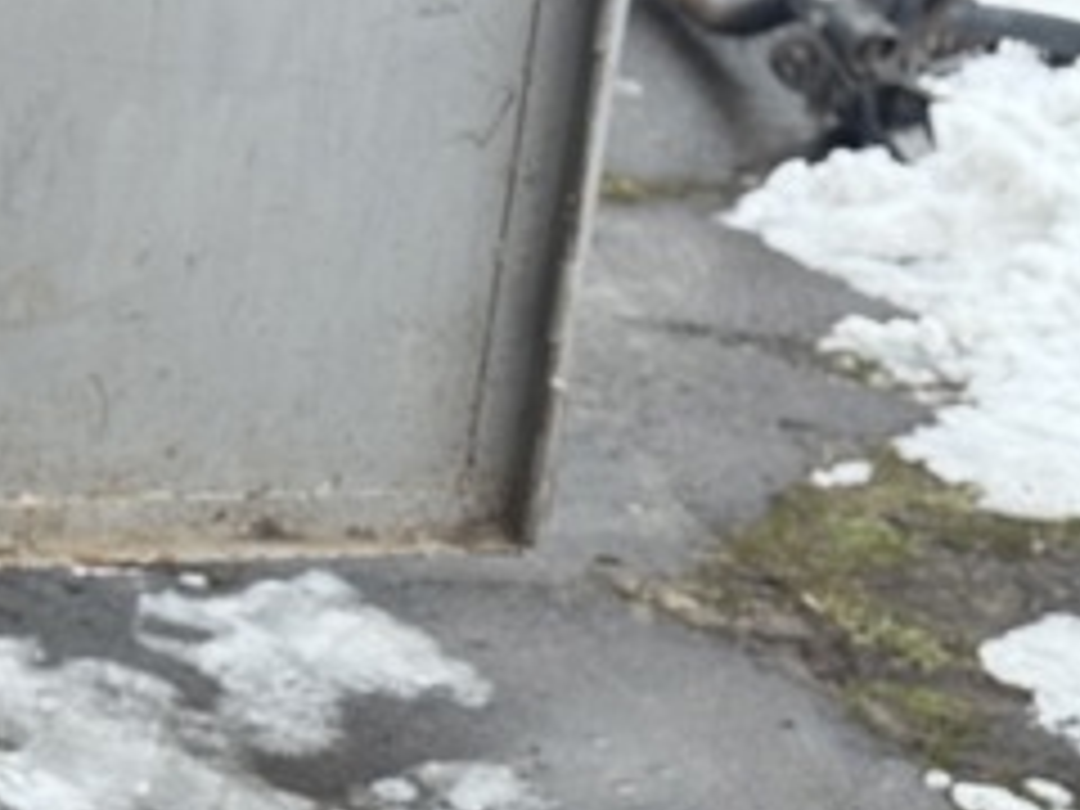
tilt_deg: -29.3
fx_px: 3994
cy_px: 1055
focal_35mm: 128
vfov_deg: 11.3
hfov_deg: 14.7
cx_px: -324
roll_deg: -0.8
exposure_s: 1/108
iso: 100
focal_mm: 6.76
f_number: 1.78
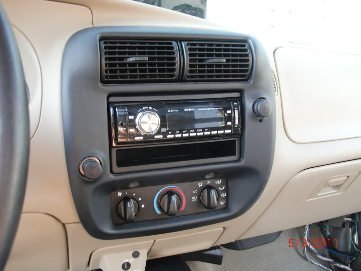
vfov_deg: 39.7
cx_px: 180
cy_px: 136
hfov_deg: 51.4
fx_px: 375
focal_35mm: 36
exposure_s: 1/60
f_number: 2.8
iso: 160
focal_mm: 6.3
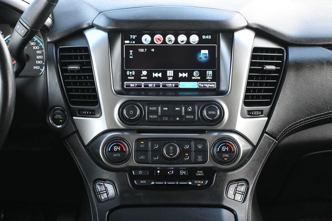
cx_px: 166
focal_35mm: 56
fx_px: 512
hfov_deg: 36.0
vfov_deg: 24.4
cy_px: 110
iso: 2000
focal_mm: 37
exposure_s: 1/125
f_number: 5.3
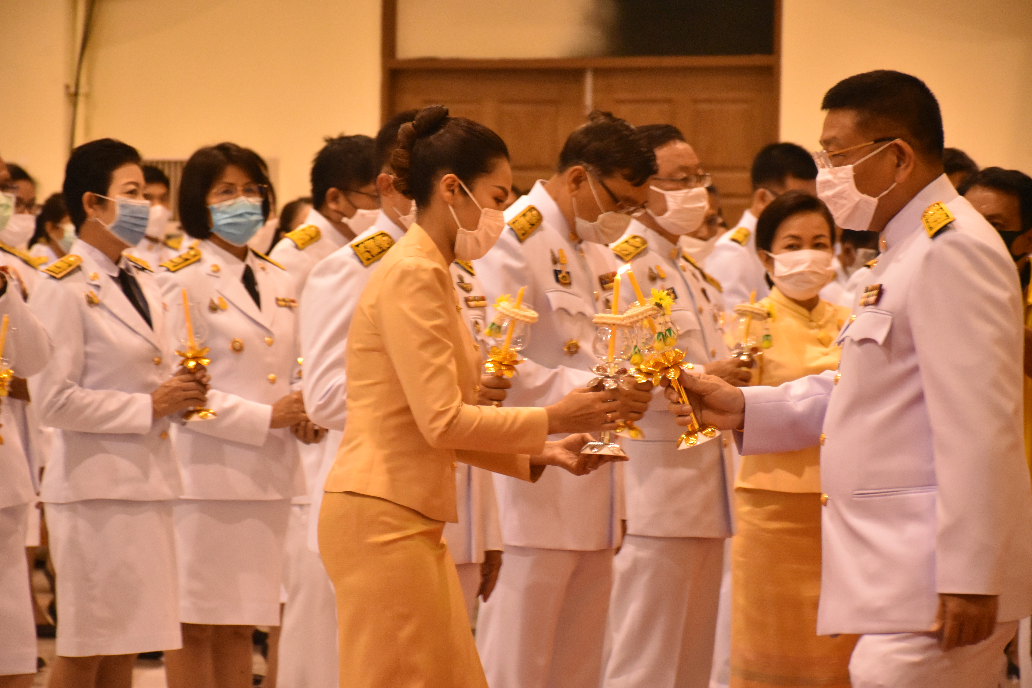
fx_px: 4515
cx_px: 516
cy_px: 344
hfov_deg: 13.0
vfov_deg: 8.7
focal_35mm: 158
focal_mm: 105
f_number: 5.6
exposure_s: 1/80
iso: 4000
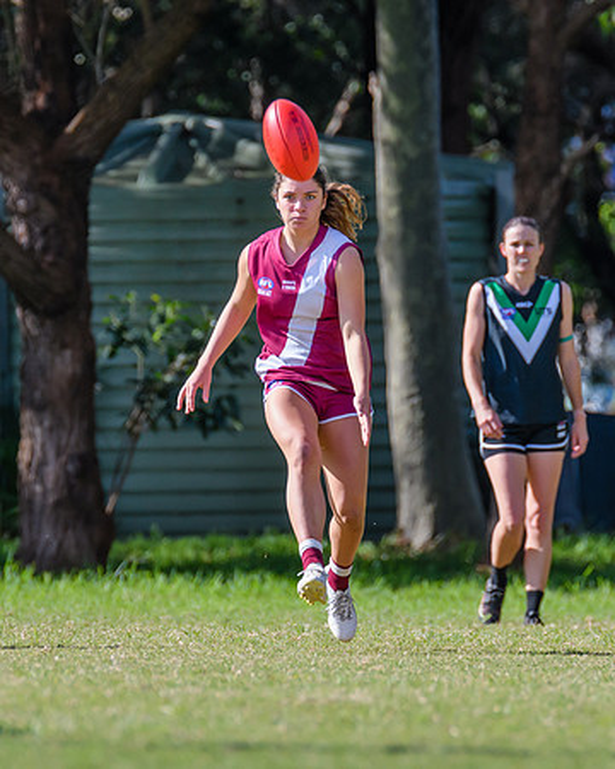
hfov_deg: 1.8
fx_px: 19820
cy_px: 433
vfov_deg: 2.2
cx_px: 294
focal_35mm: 871
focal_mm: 420
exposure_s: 1/1250
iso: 800
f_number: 7.1
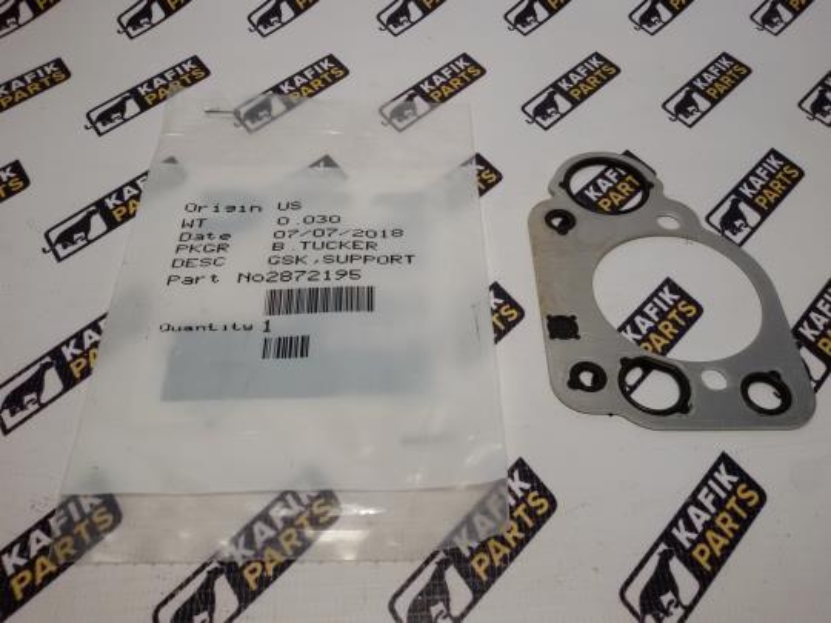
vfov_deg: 45.4
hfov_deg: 58.4
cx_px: 416
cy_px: 312
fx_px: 744
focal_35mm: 31
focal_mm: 2.93
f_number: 2.4
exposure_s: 1/100
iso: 80
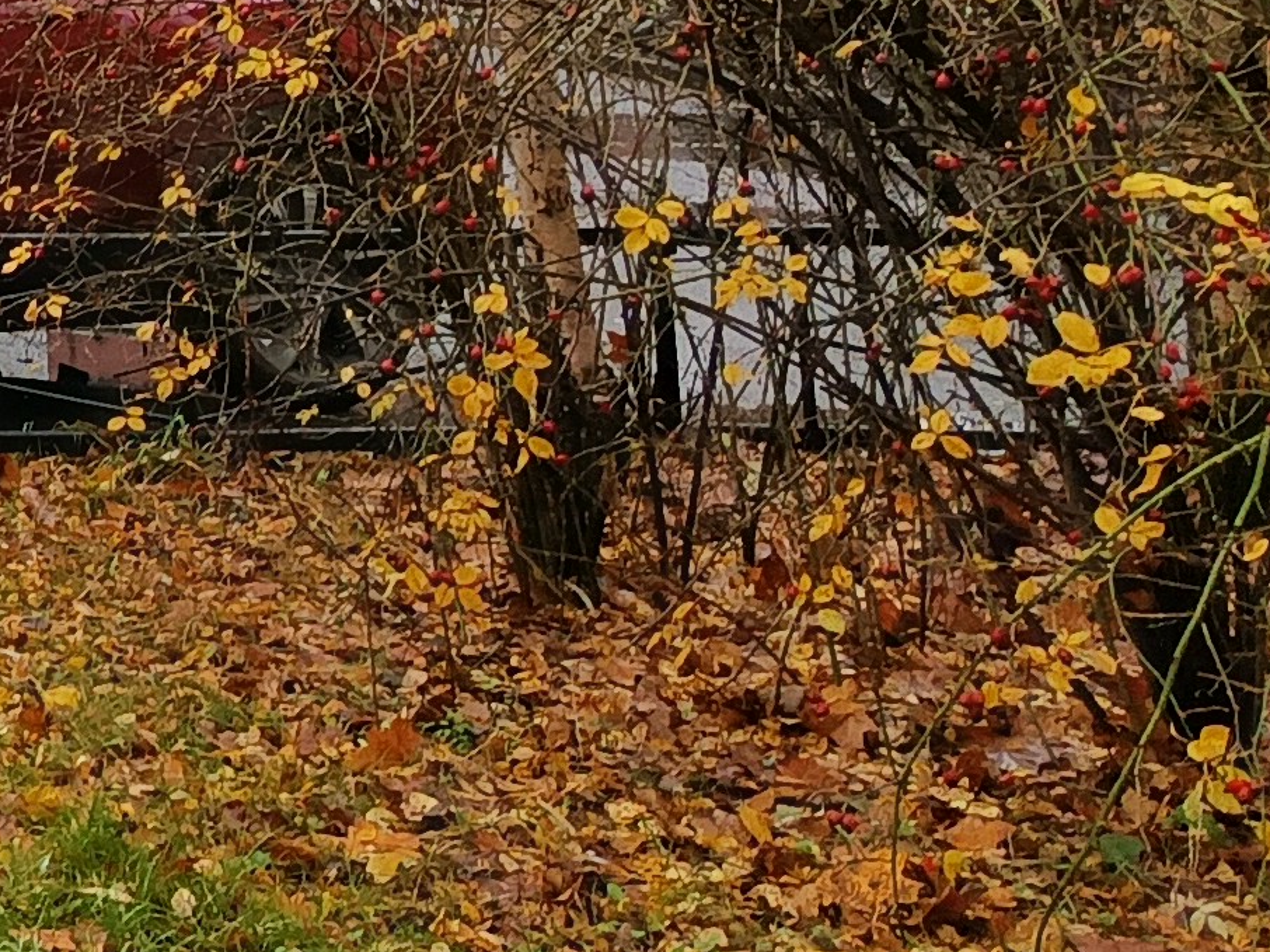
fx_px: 3888
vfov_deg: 13.0
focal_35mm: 106
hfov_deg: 14.4
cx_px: -1491
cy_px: -589
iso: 140
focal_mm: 5.24
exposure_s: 1/100
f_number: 1.7
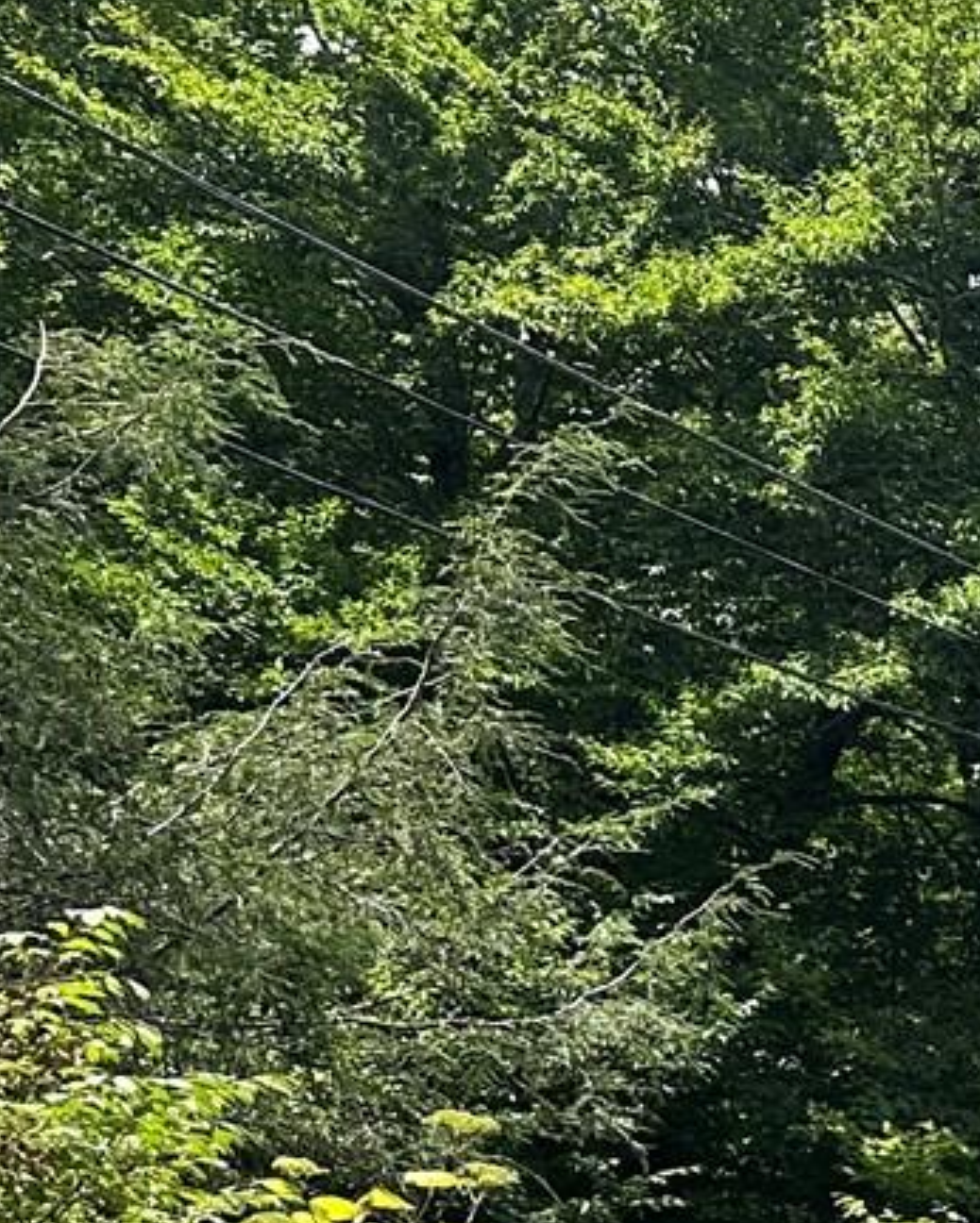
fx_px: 4021
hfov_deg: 11.8
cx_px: 2189
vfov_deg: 16.3
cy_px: 1605
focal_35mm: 111
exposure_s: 1/2732
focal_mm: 6.86
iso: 80
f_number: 1.78
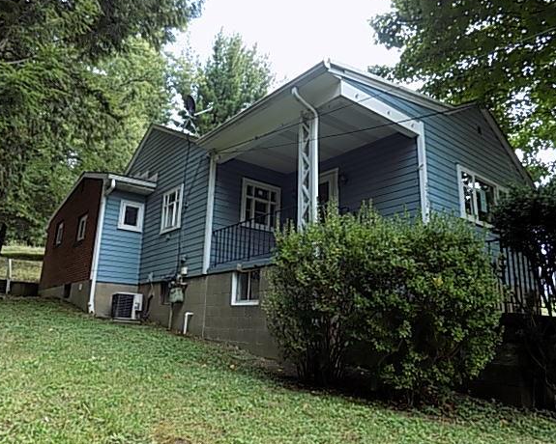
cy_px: 217
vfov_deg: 56.8
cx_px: 283
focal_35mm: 25
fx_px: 411
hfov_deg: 68.1
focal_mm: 4
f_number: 3.1
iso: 80
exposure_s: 1/125
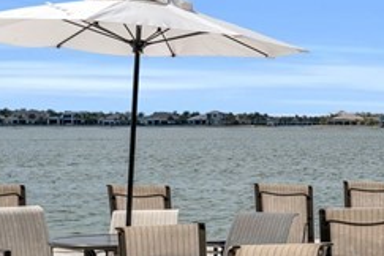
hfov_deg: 19.0
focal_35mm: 94
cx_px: 578
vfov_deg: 14.5
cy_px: 164
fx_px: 1003
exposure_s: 1/1600
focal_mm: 21
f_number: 8
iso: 200
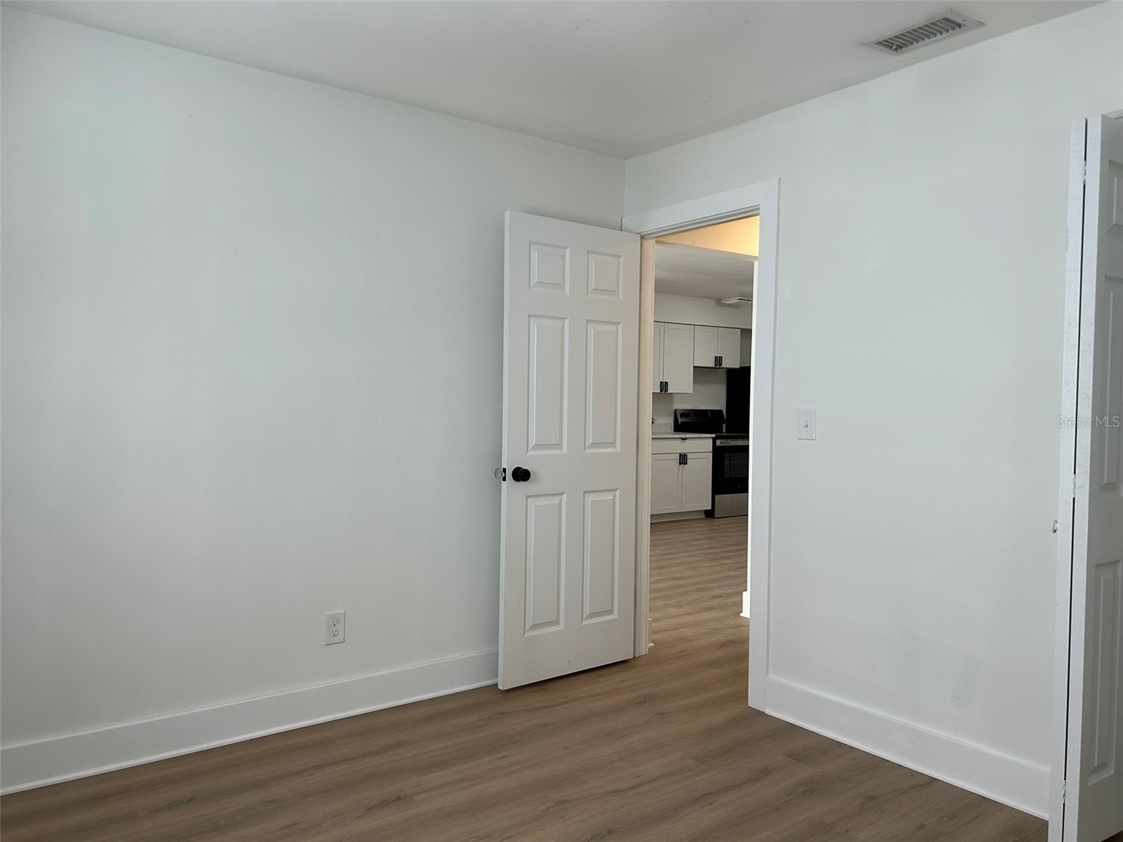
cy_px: 421
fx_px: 843
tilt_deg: -1.4
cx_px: 562
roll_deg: -0.2
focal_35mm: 26
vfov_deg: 53.1
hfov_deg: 67.3
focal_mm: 5.7
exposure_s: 1/120
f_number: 1.5
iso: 64
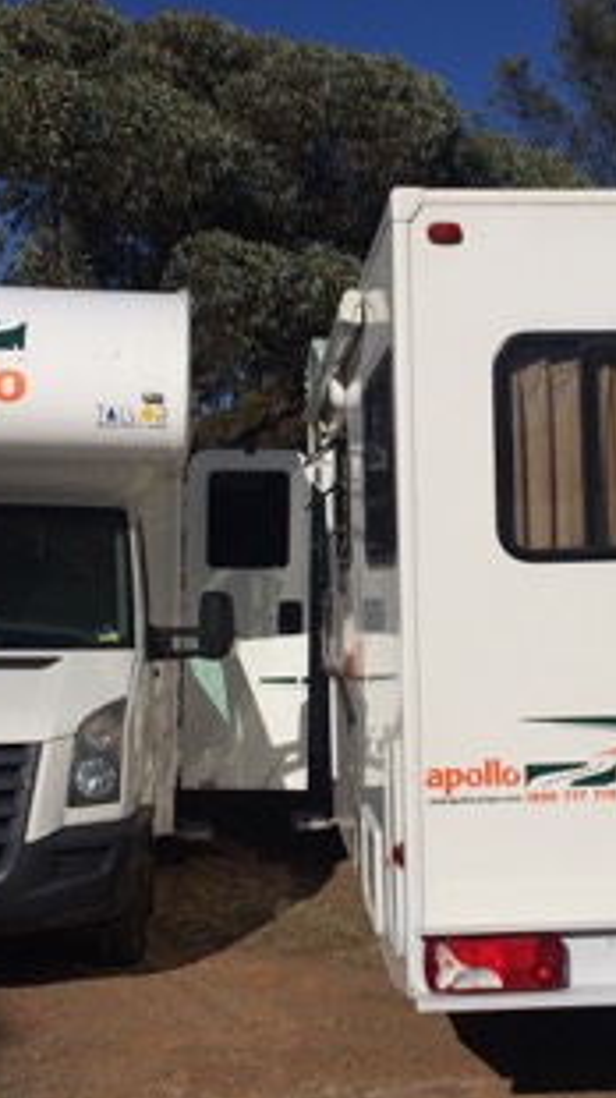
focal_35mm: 53
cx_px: 418
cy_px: 517
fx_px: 1542
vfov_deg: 39.2
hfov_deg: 22.5
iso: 32
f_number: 2.2
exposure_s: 1/8264
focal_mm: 4.15
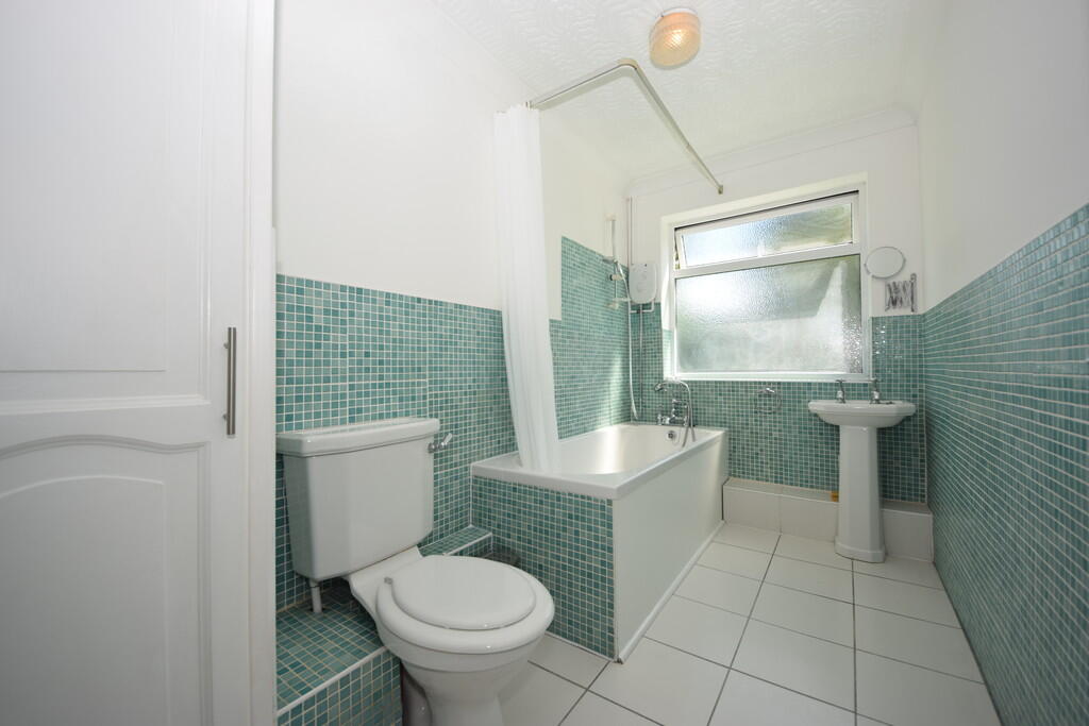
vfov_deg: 63.2
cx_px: 544
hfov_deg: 85.4
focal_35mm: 20
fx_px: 590
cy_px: 363
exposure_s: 1/125
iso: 100
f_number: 5.6
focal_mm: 13
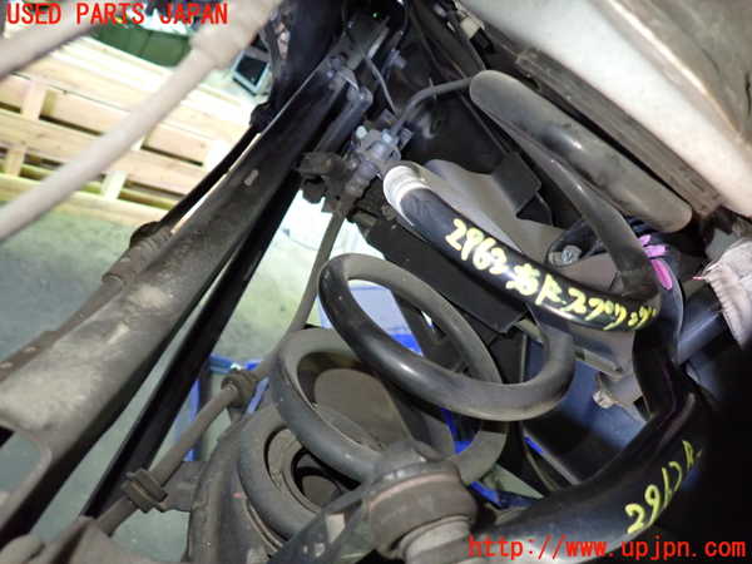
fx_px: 543
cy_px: 282
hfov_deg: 69.4
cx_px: 376
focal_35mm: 25
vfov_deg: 54.9
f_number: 2
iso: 800
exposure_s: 1/30
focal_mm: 4.5
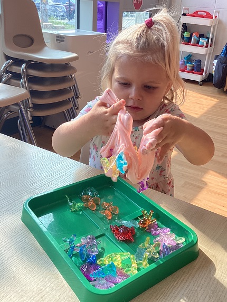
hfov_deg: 45.5
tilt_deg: -21.8
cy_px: 151
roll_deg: -3.7
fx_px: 271
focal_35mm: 31
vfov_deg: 58.3
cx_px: 114
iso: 50
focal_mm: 3.3
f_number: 2.4
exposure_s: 1/120
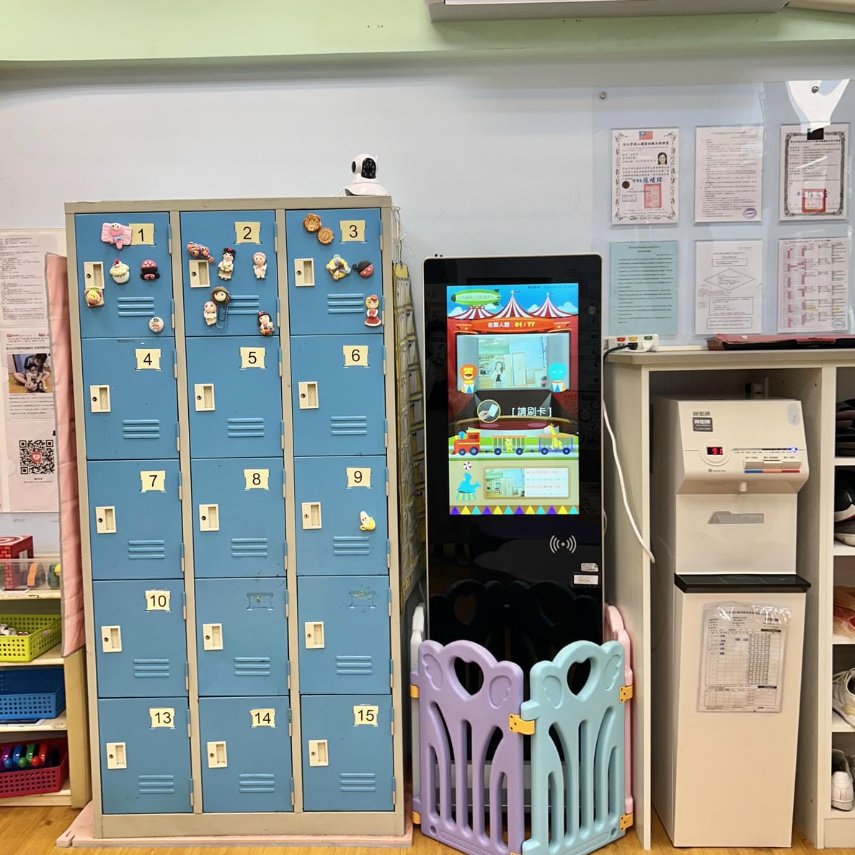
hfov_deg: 52.5
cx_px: 423
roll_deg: +1.5
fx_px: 866
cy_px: 407
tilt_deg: -3.6
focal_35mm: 31
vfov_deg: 52.5
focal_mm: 5.7
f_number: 1.5
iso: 64
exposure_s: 1/120
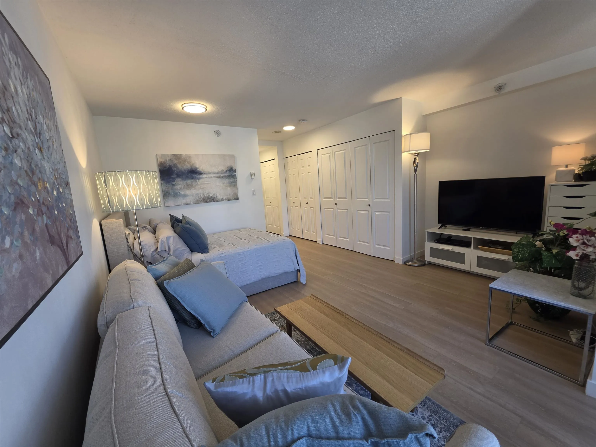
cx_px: 298
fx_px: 224
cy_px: 224
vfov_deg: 89.9
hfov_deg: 106.2
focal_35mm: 13
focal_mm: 2.2
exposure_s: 1/120
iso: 100
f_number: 1.9
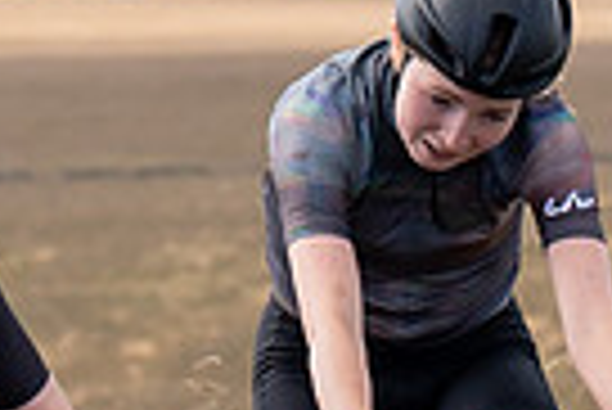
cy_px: -172
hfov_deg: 2.4
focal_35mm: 876
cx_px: 304
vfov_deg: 1.6
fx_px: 14908
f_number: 4
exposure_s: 1/800
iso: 100
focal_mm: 70
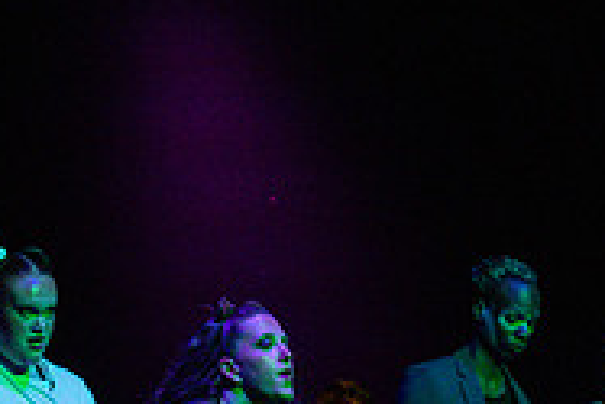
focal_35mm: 217
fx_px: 3650
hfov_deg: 9.5
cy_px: 567
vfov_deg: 6.3
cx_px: 194
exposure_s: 1/500
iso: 2000
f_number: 4
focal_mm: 70
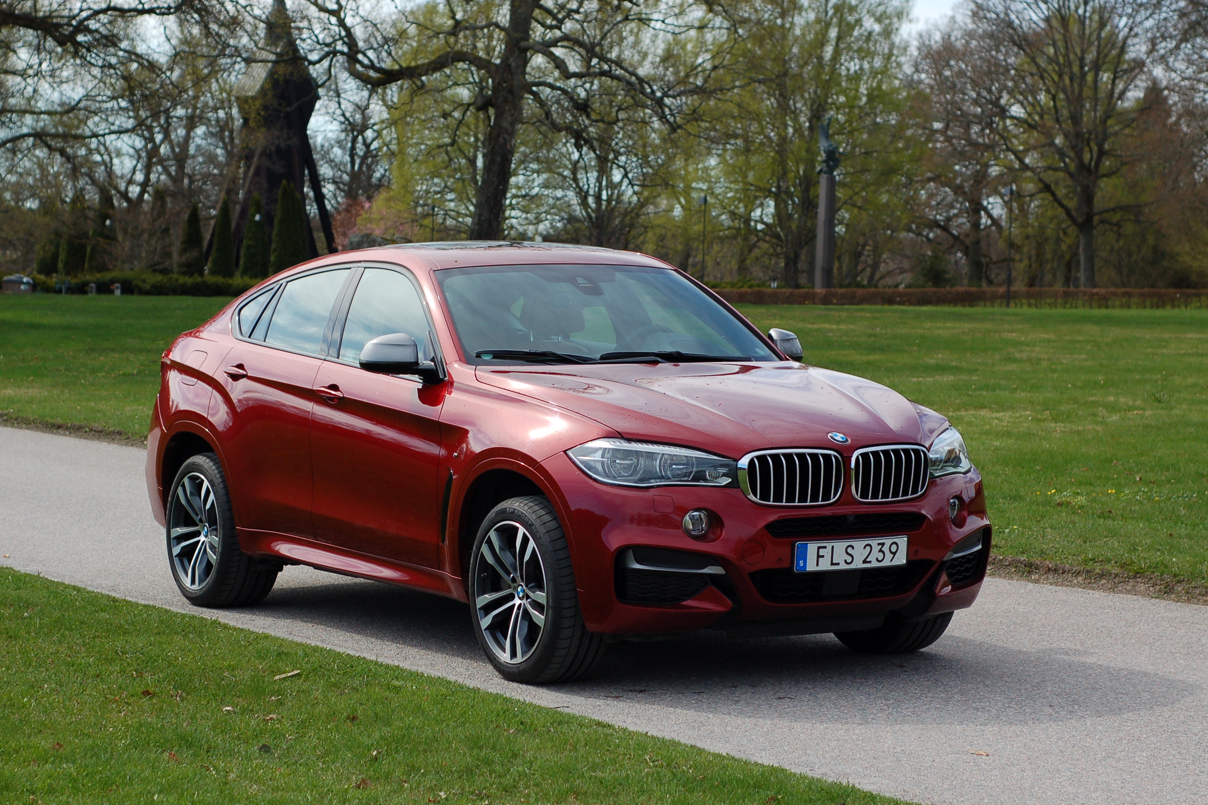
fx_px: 2852
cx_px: 577
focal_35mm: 85
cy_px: 386
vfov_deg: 16.1
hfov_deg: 23.9
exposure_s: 1/1000
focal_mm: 50
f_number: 4.5
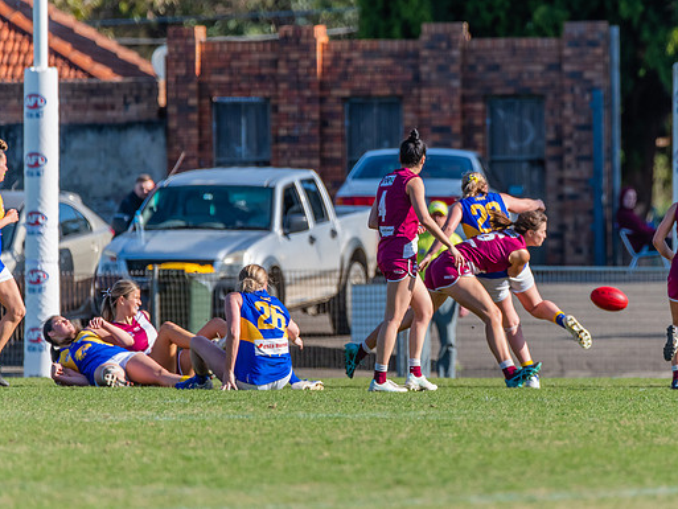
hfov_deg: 2.7
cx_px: 499
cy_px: 223
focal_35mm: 738
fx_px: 14458
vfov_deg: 2.0
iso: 800
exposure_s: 1/1600
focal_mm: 500
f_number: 6.3
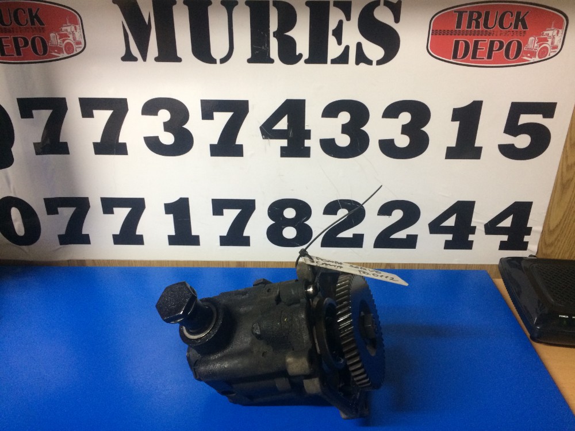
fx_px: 482
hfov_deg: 61.7
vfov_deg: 48.2
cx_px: 288
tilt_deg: -27.1
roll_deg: -1.1
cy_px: 216
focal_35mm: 29
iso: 200
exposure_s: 1/33
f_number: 2.2
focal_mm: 4.15
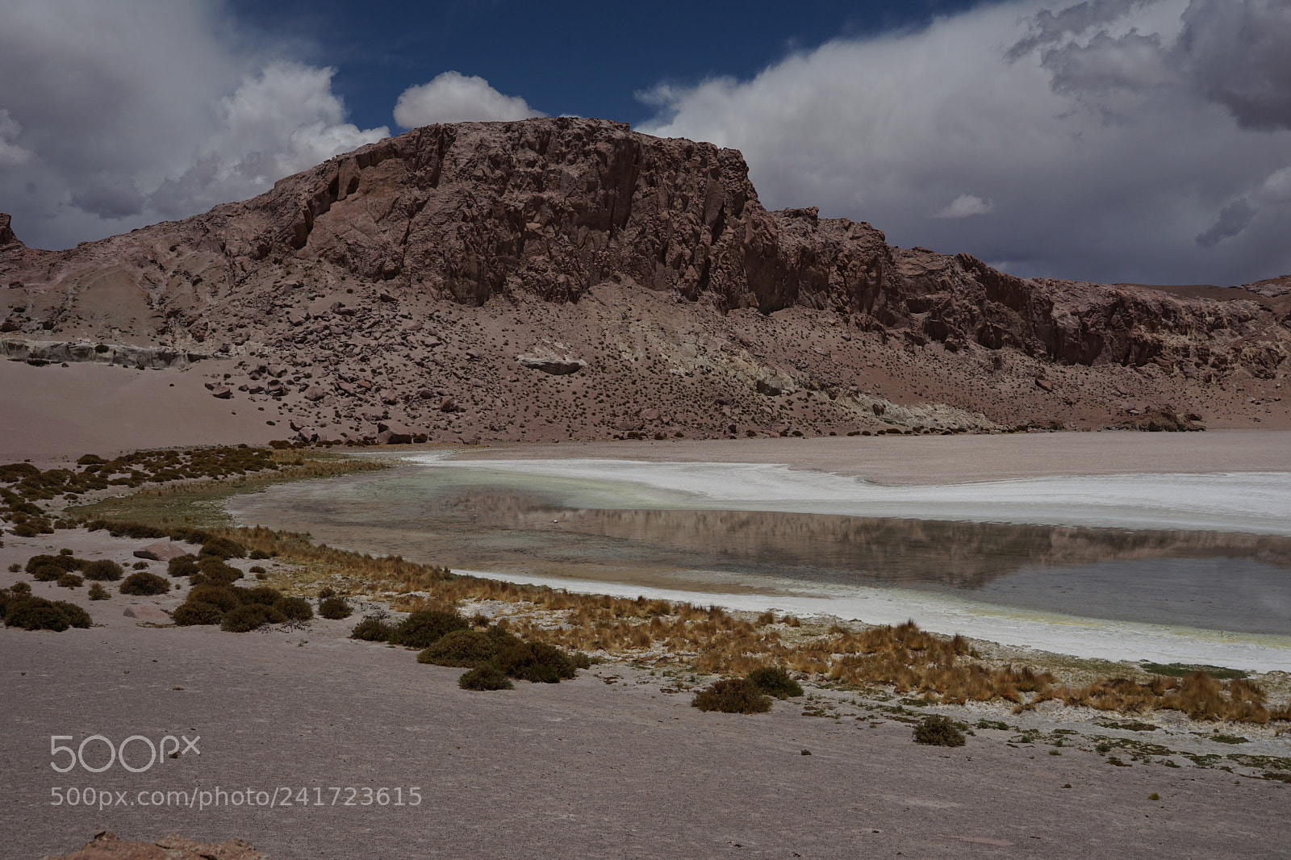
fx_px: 1398
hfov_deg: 49.6
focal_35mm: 39
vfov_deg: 34.2
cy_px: 430
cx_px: 646
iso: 200
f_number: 9
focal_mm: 39
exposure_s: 1/1600
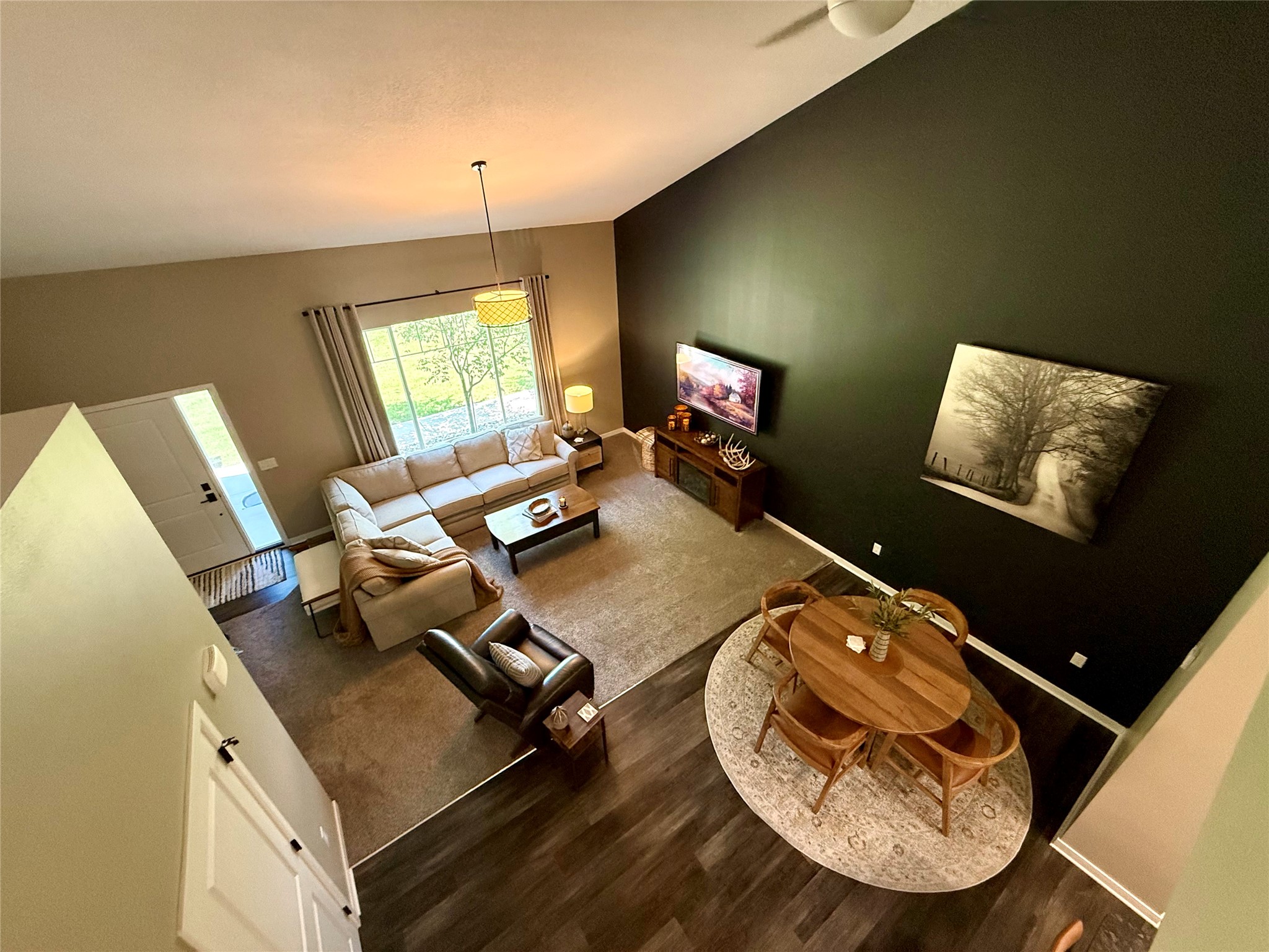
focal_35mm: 14
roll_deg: +2.0
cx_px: 634
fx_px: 513
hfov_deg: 102.1
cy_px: 476
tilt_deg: -31.0
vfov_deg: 85.7
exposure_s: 1/120
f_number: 2.2
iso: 640
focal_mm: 2.22
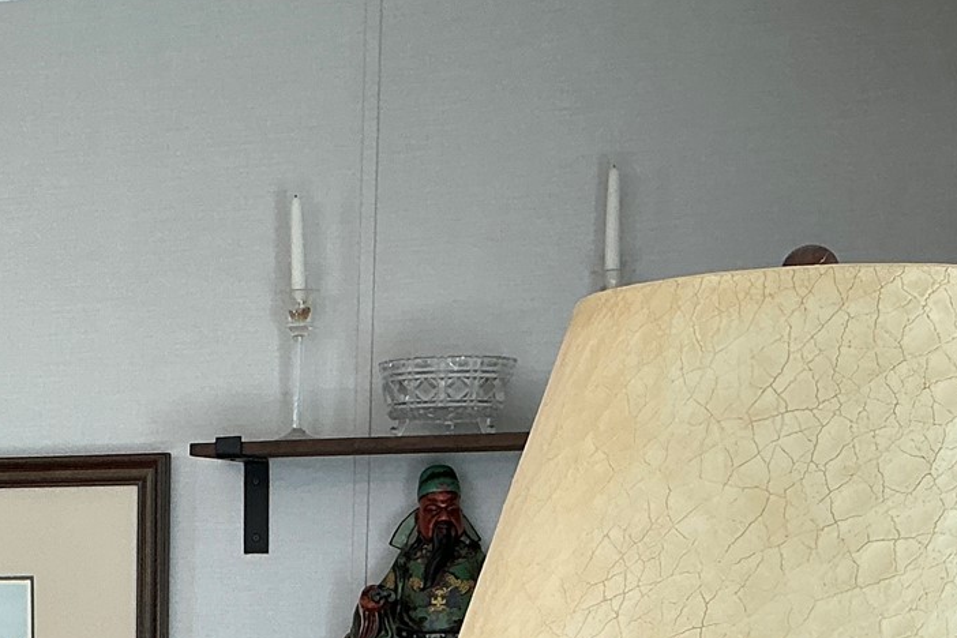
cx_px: -37
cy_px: 897
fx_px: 2259
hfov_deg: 22.8
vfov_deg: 15.1
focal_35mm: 85
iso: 64
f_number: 1.8
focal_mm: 3
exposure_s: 1/120
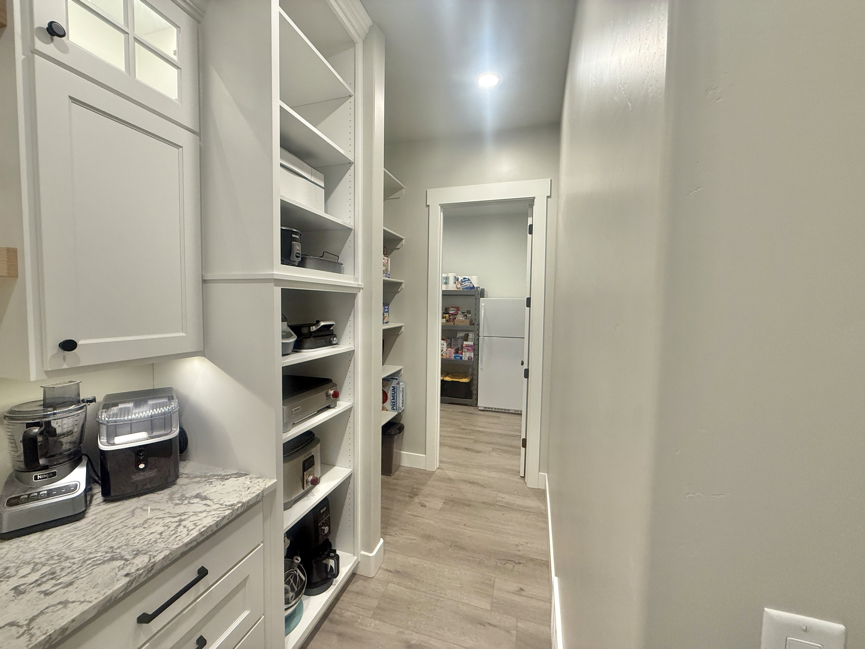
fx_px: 350
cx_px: 432
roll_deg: -1.3
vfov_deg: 85.7
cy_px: 324
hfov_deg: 102.1
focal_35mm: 14
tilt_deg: -3.3
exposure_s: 1/120
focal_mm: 2.22
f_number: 2.2
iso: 250
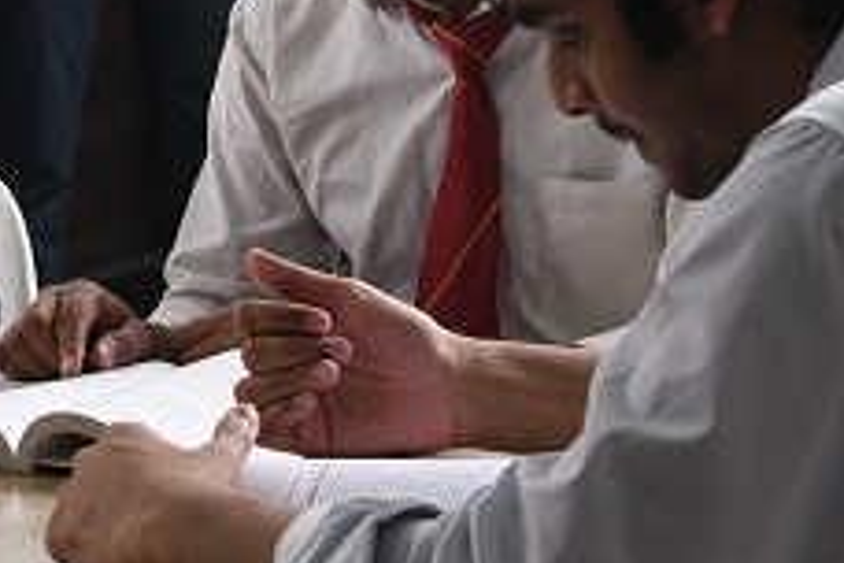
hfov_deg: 10.0
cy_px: -444
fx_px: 4735
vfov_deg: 6.6
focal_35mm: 202
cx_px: -230
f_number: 5
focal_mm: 46
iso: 250
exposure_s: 1/50
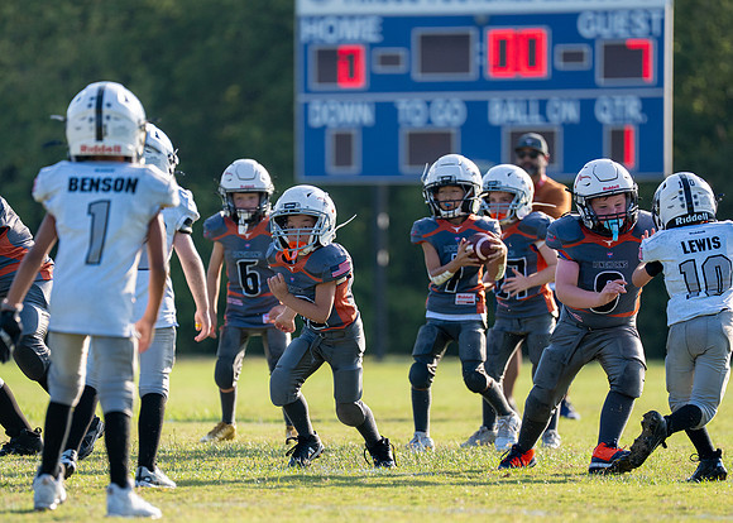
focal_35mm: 300
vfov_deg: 4.8
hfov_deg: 6.7
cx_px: 344
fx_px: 6240
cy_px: 347
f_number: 2.8
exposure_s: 1/3200
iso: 320
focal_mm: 200
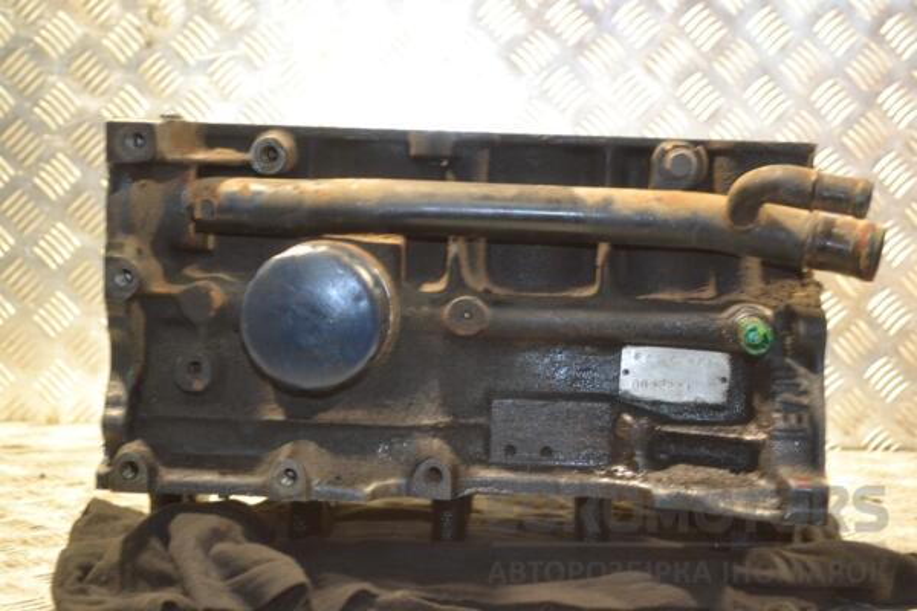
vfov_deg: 22.6
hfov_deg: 33.4
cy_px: 306
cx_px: 458
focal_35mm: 60
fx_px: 1528
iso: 1400
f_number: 5.3
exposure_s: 1/60
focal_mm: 40
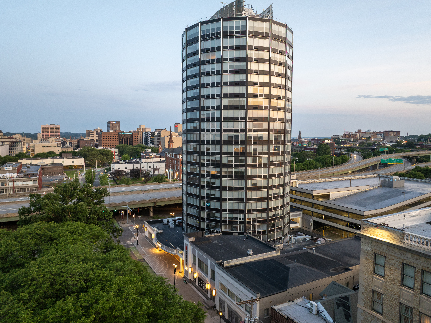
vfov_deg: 54.8
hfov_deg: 69.4
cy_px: 161
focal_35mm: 25
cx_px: 209
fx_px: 311
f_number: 2.8
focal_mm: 12.29
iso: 100
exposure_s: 1/25
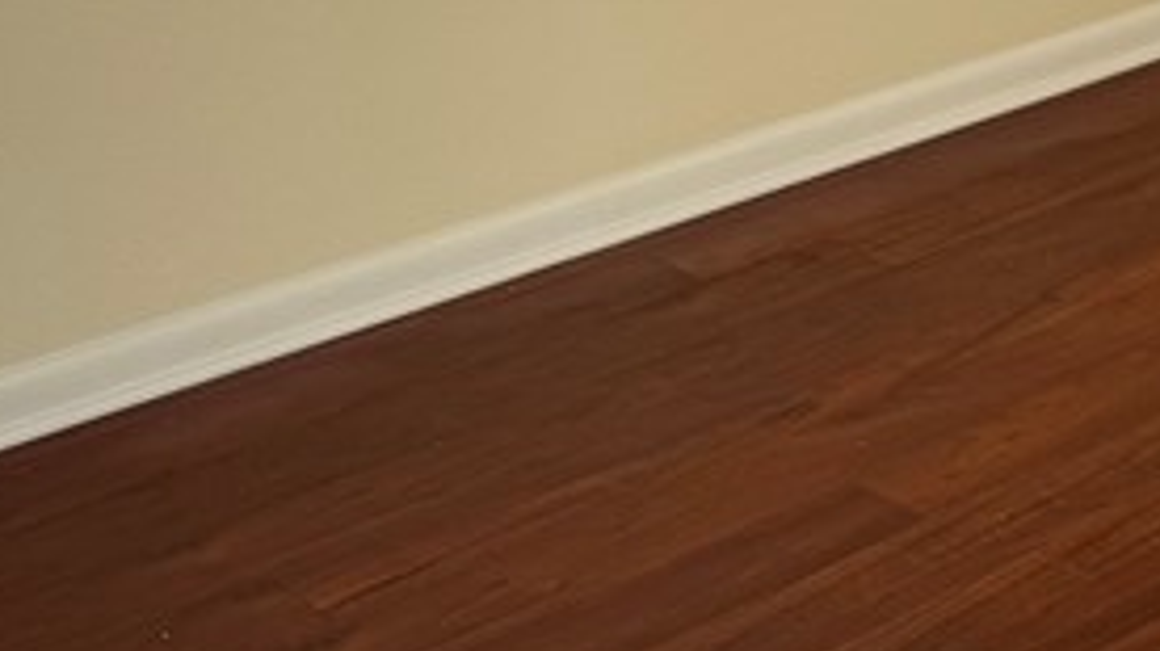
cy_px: -298
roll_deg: -4.0
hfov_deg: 19.9
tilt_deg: -14.4
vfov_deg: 12.0
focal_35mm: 97
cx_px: 1584
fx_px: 2982
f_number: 1.78
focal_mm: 6.76
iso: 64
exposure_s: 1/171
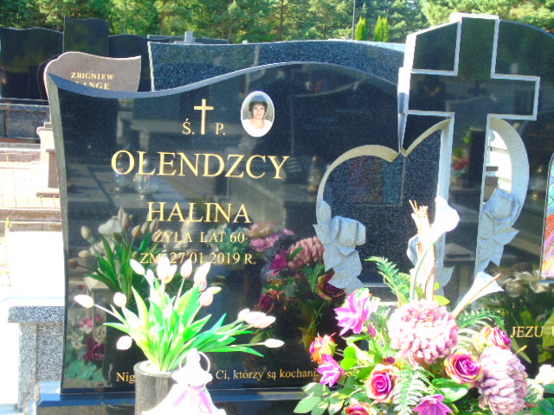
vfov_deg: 23.7
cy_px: 208
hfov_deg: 31.2
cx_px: 277
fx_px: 992
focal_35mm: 62
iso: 80
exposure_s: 1/60
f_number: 4.5
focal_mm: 11
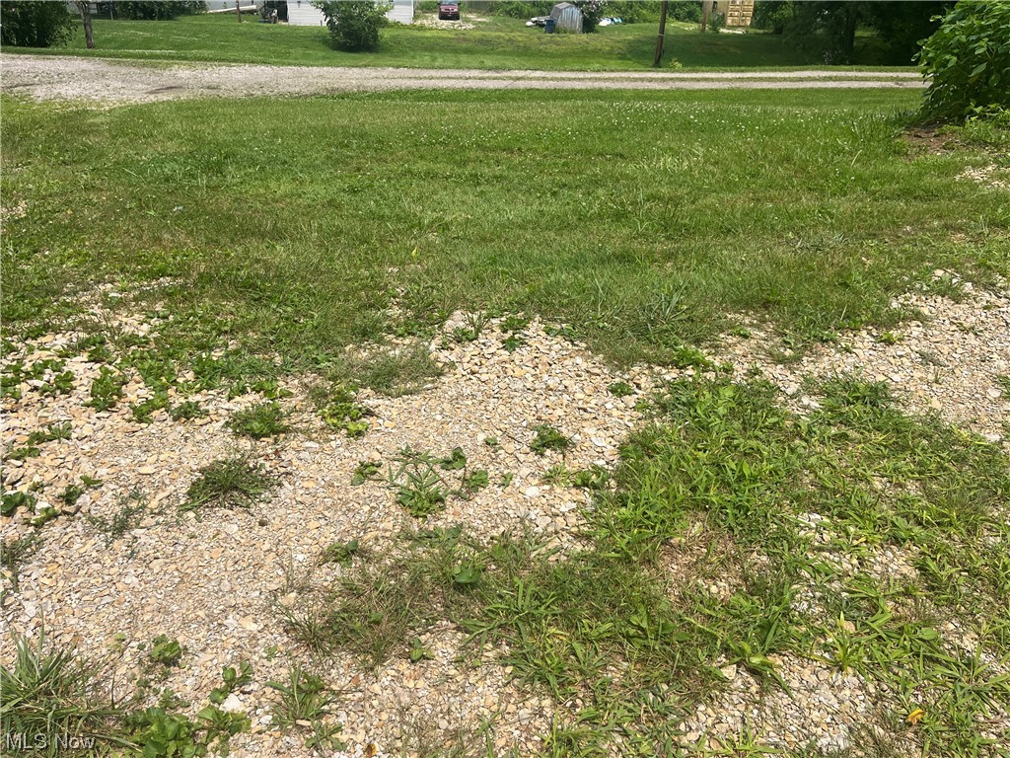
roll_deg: -2.2
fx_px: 759
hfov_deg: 67.3
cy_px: 379
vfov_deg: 53.1
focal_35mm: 26
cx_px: 505
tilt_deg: -33.0
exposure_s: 1/3215
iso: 50
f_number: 1.6
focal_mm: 5.1
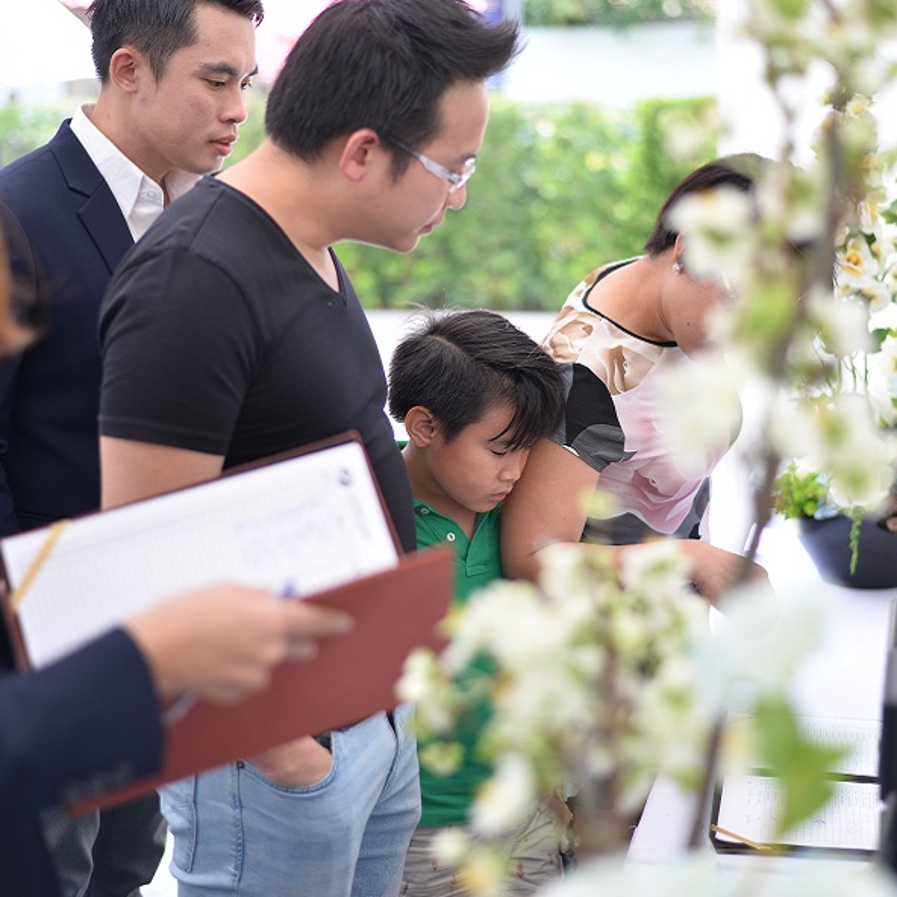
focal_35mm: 64
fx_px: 1876
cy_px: 450
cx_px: 474
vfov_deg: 26.9
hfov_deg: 26.9
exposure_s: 1/640
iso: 160
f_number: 1.8
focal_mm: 50
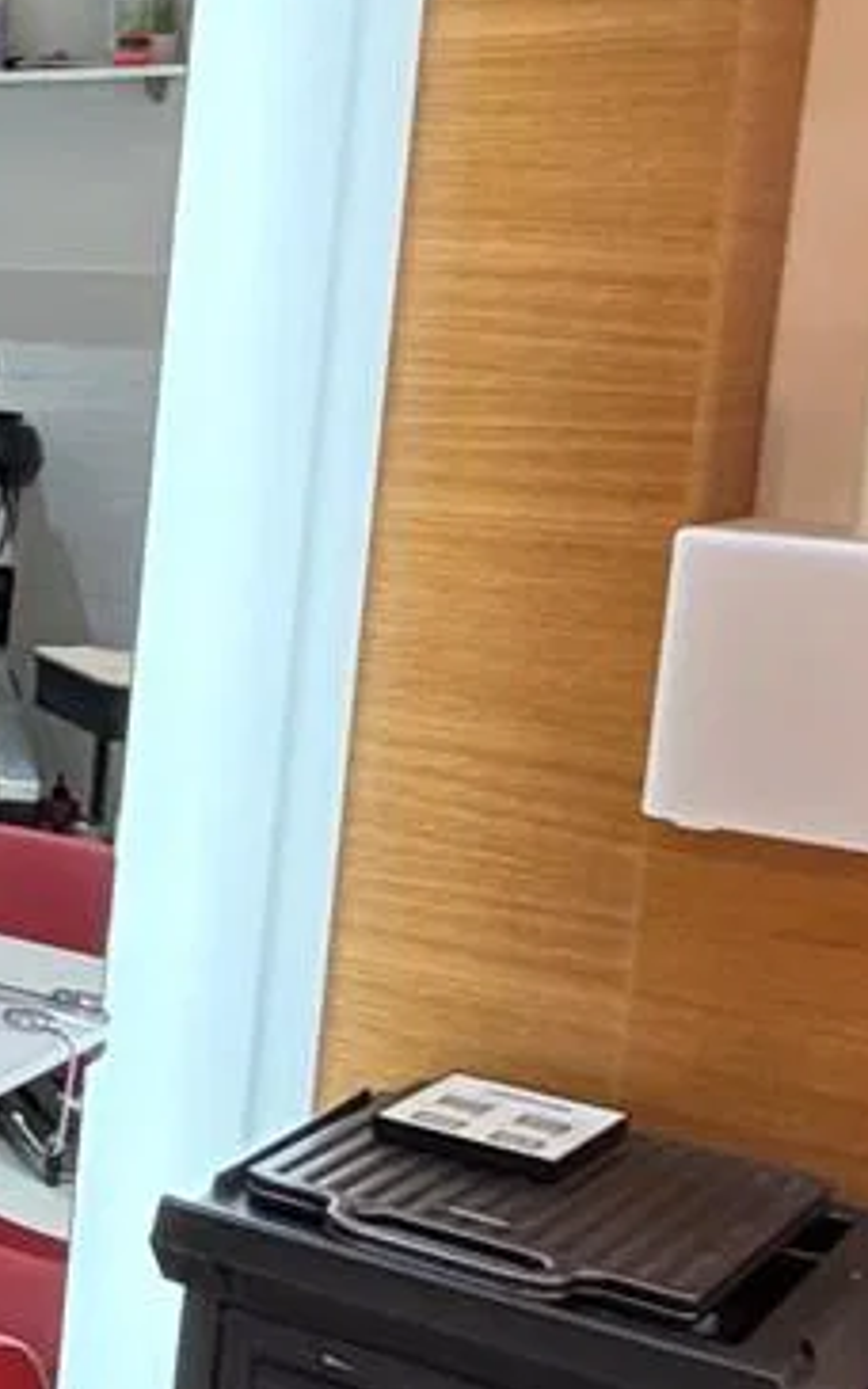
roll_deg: -0.4
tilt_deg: -7.0
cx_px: -1165
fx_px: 2461
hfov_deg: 14.2
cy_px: 548
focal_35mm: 65
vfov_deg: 31.4
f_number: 2.2
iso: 640
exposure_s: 1/60
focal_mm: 2.22
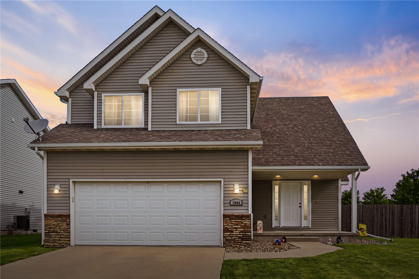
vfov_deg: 45.0
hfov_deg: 63.7
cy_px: 140
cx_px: 210
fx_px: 337
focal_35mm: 29
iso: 400
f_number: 9
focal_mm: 29
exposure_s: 1/800
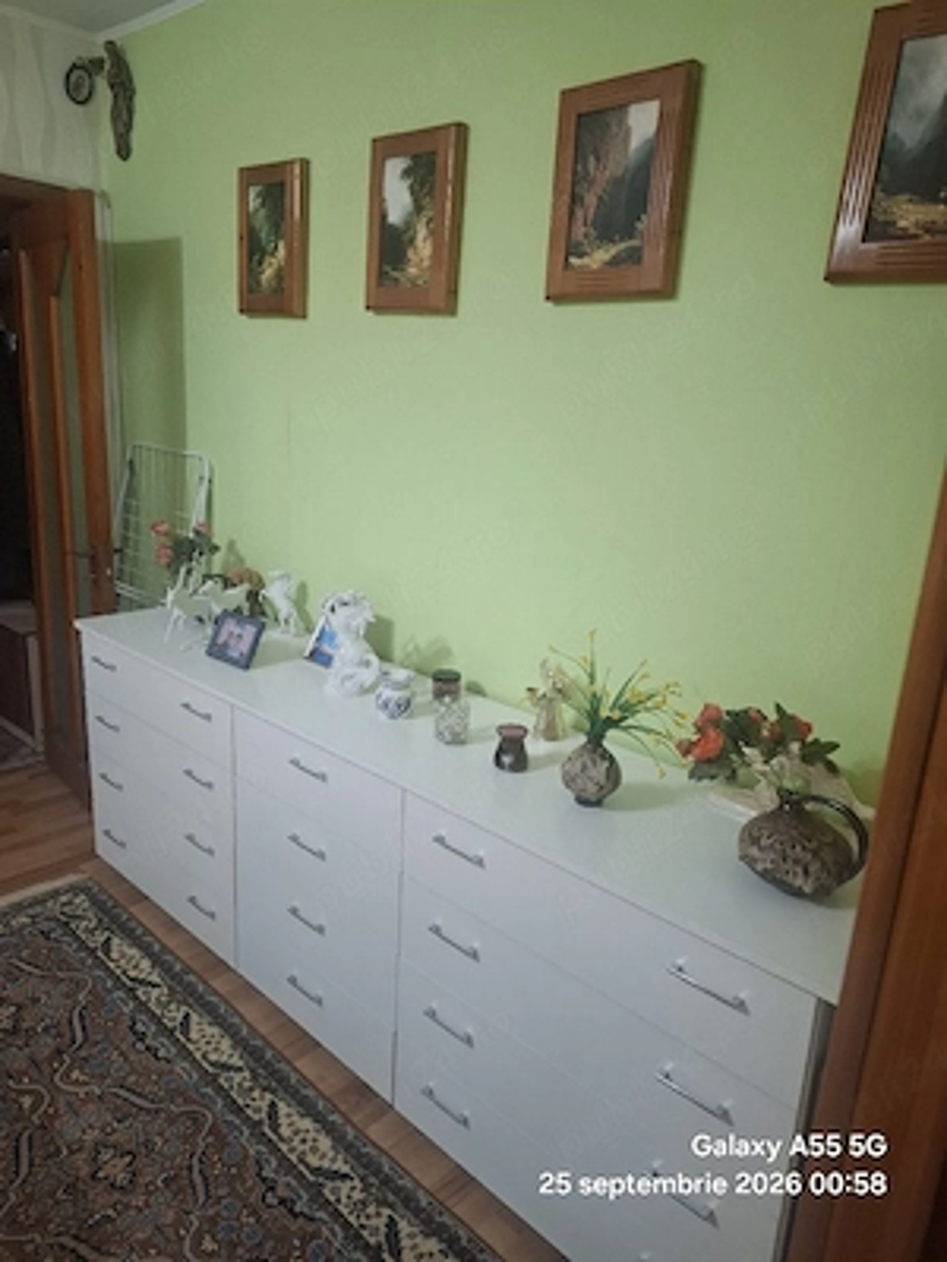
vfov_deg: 73.9
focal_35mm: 23
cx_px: 474
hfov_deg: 58.9
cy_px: 631
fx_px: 839
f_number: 1.8
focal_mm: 5.54
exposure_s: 1/33
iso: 250
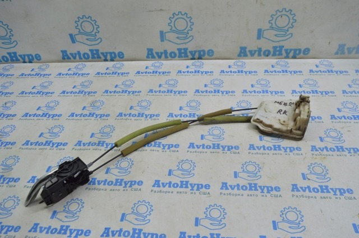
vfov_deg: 43.5
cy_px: 119
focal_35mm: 30
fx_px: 299
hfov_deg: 62.0
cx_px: 180
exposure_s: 1/40
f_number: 5.6
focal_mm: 20
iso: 400
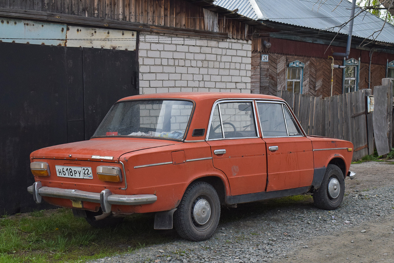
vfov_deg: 25.1
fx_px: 591
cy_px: 132
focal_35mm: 54
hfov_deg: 36.9
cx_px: 197
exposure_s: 1/1000
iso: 800
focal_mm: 36
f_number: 7.1
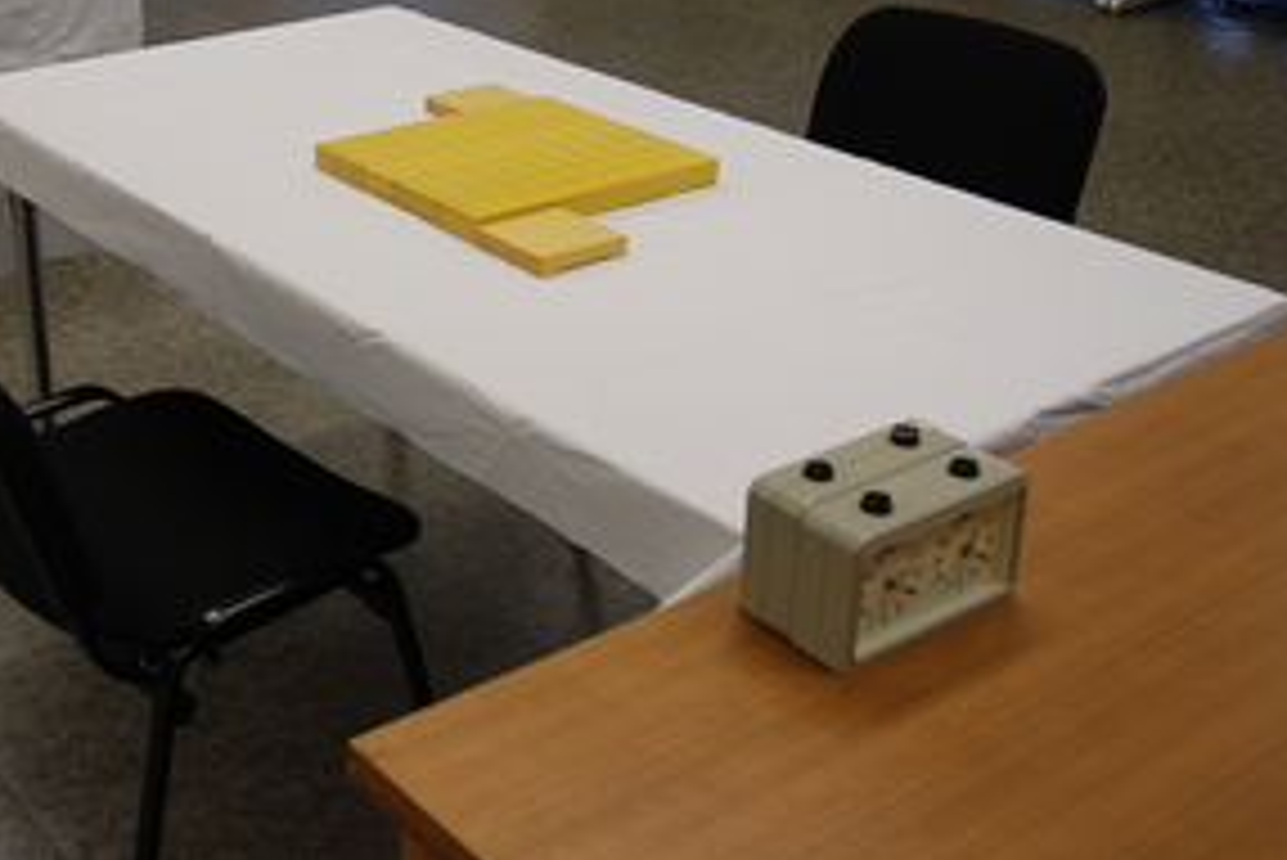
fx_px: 1860
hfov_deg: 37.6
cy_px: 191
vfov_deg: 25.6
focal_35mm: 52
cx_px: 396
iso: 200
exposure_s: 1/40
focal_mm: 22
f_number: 3.8
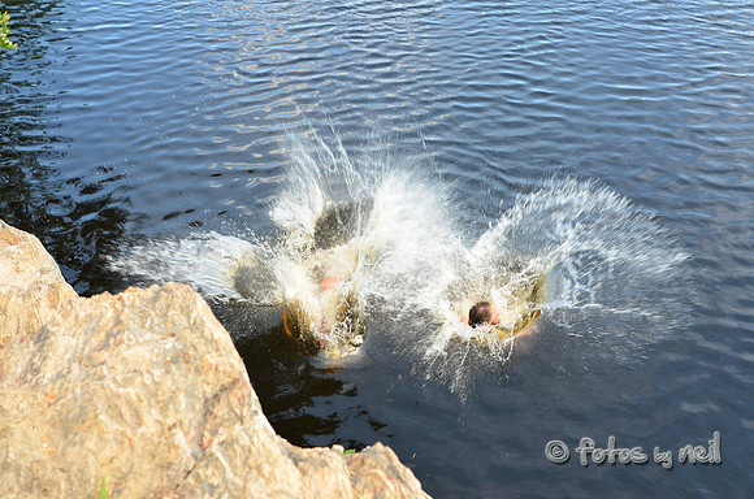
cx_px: 377
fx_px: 878
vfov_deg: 31.7
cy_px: 250
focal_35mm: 42
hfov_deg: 46.5
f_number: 6.3
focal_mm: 28
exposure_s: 1/160
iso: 400
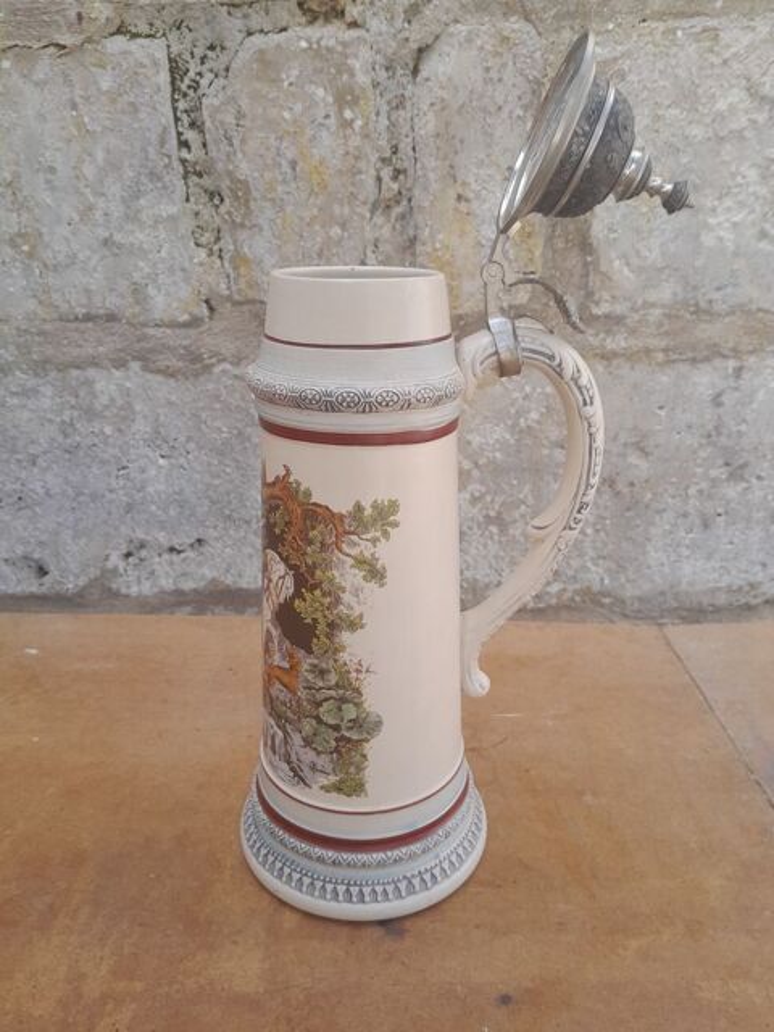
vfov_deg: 67.3
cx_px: 387
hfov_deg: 53.1
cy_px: 516
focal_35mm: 26
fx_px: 775
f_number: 1.8
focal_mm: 3.98
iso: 40
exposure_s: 1/100
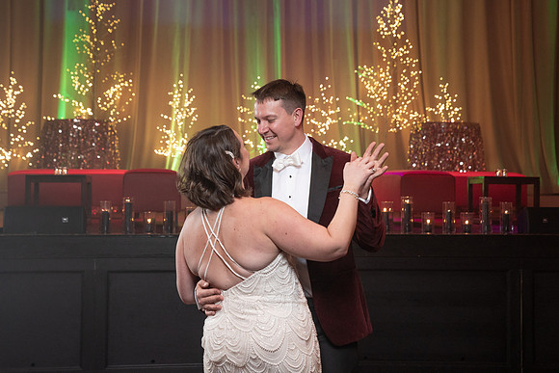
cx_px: 256
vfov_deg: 21.1
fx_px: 999
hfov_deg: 31.2
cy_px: 182
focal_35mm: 64
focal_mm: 59
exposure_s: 1/125
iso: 2000
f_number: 4
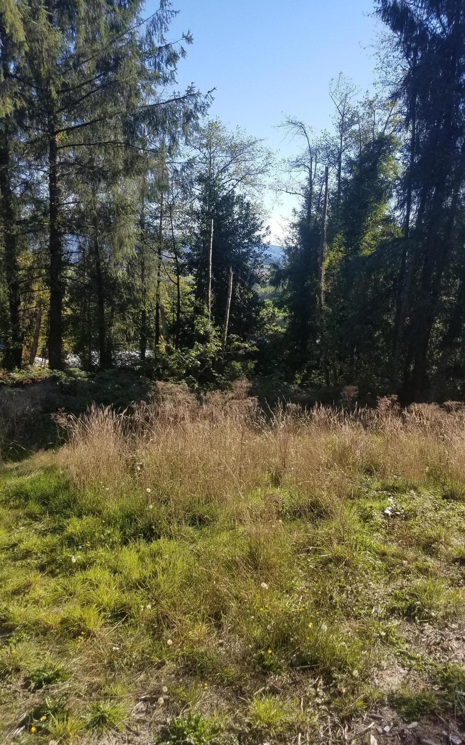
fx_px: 568
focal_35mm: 28
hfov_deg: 44.4
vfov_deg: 66.5
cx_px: 259
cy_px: 377
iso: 50
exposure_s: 1/1388
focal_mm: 4.2
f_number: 1.7
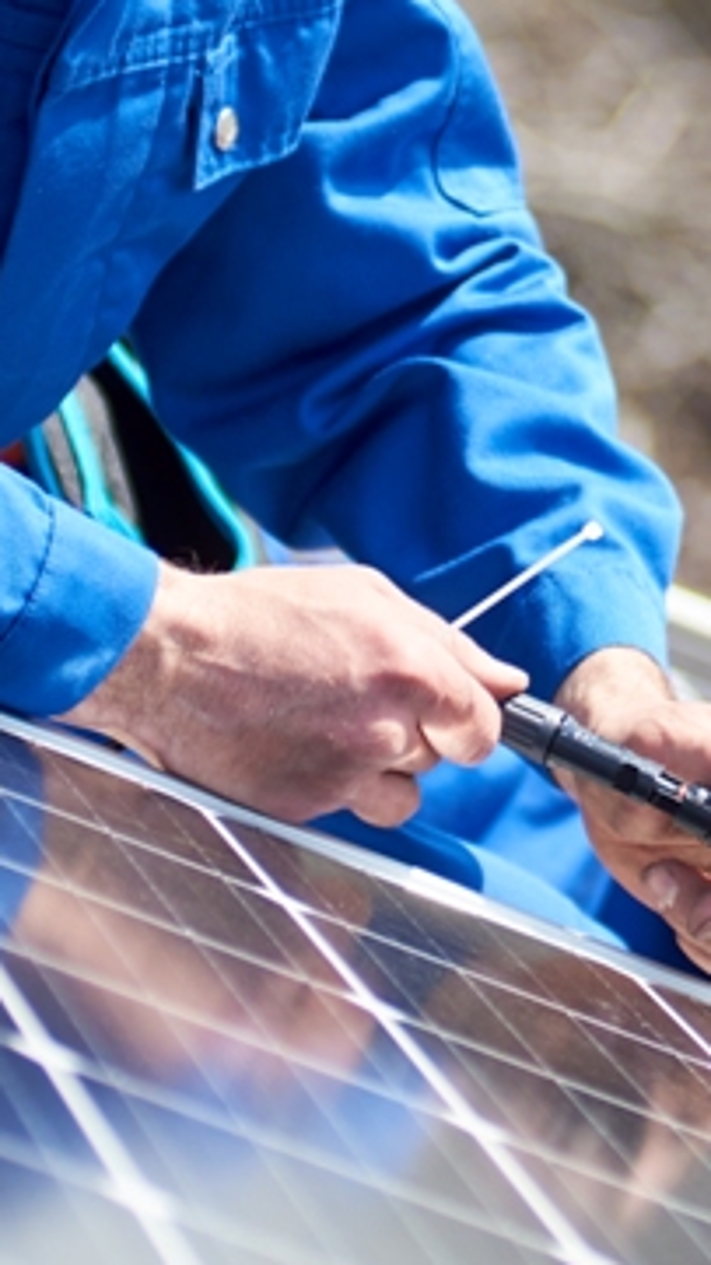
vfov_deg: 8.1
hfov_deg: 4.5
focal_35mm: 267
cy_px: 119
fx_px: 8951
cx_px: 711
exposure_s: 1/2000
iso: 100
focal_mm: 80
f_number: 2.8
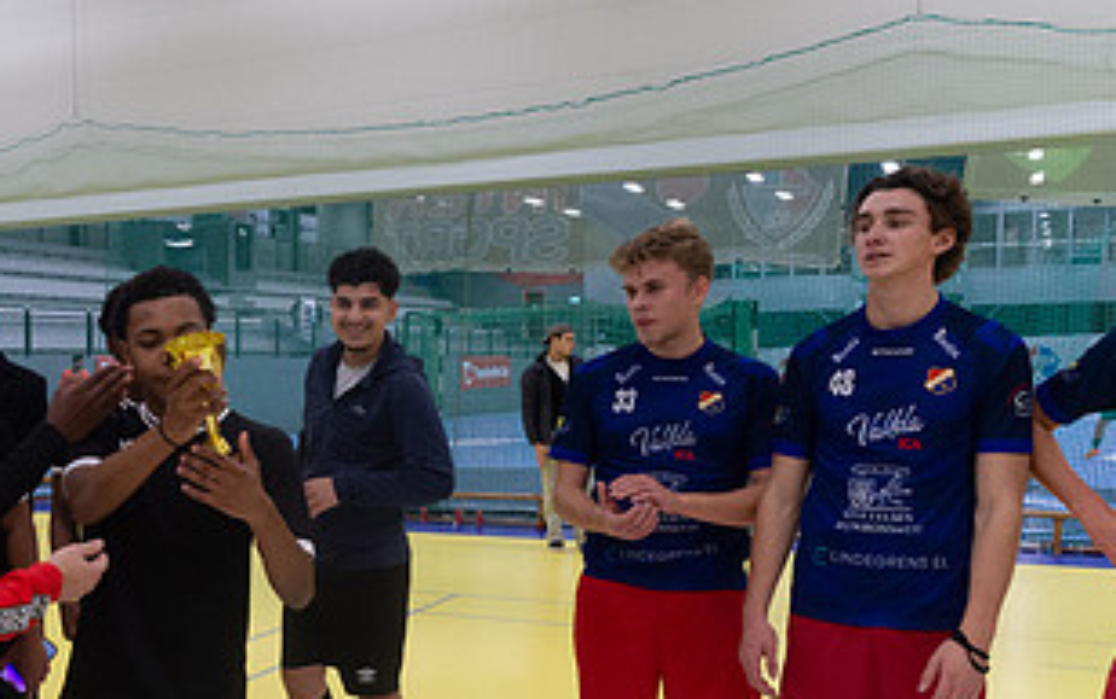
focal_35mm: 46
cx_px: 83
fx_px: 1400
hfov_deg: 39.8
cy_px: 482
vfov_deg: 27.8
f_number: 3.5
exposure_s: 1/500
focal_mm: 24
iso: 4000
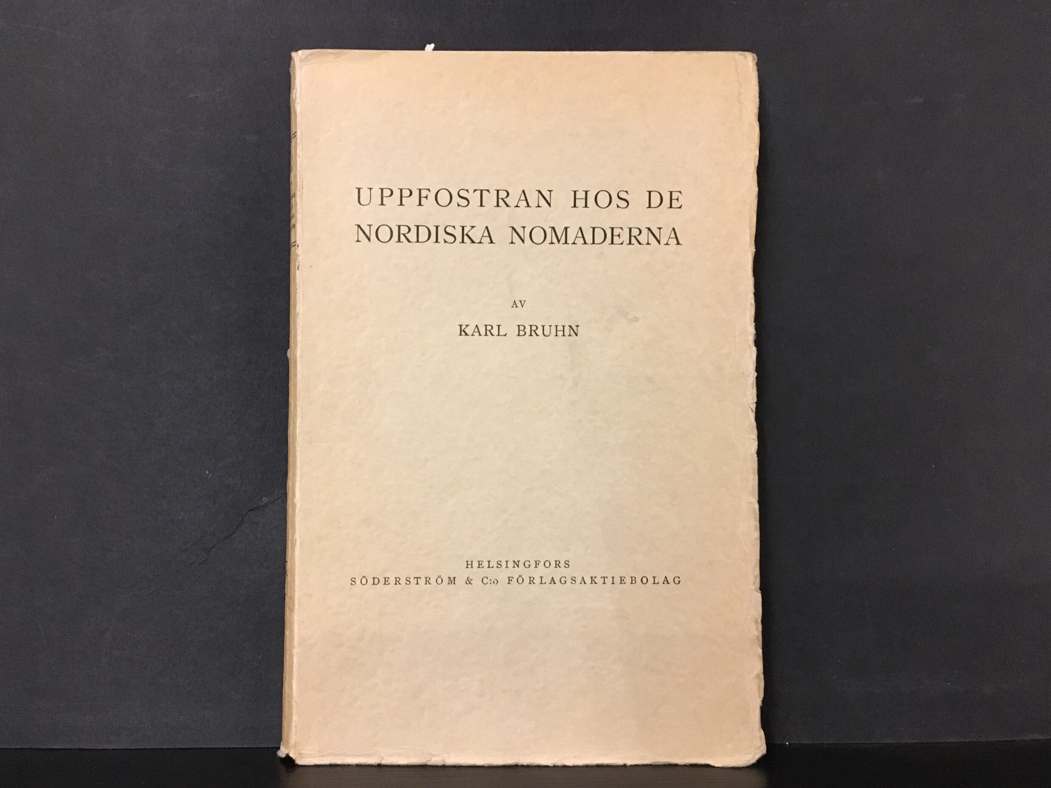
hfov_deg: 60.0
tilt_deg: -55.8
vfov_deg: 46.8
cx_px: 516
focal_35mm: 30
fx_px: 911
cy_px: 405
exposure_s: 1/17
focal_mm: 4.15
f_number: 2.2
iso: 250
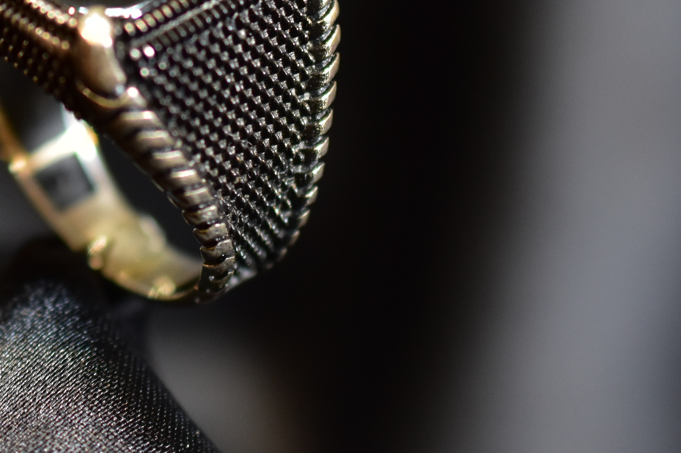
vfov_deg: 8.8
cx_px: 169
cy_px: -19
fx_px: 2913
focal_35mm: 154
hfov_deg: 13.3
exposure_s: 1/60
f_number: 3.2
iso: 800
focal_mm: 40
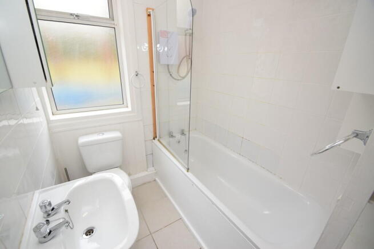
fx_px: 156
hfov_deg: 100.4
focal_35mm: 15
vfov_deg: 77.4
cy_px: 124
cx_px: 187
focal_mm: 10
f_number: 5.6
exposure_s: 1/125
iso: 500
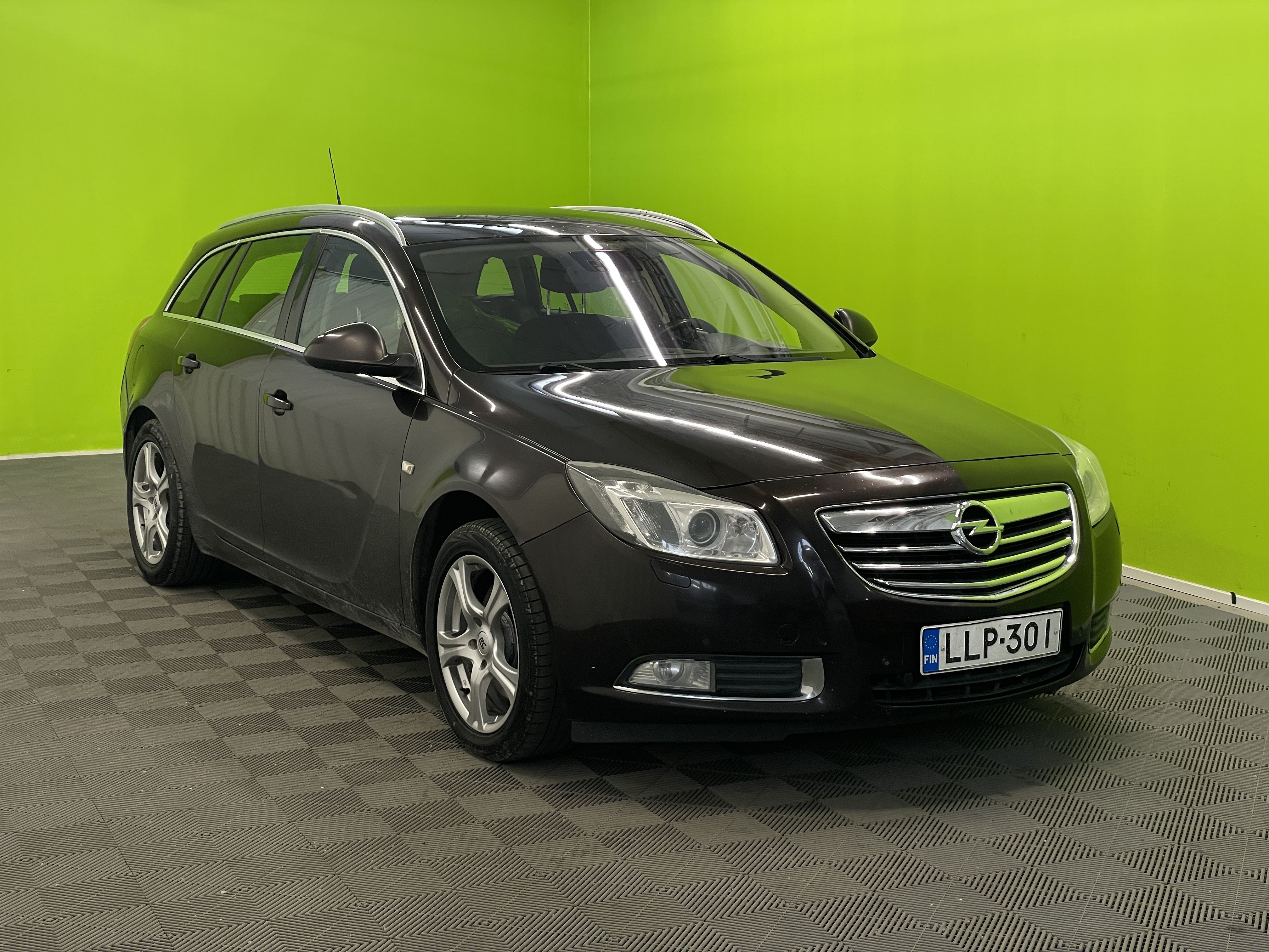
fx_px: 1906
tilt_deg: -7.4
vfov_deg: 28.0
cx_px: 634
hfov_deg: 36.8
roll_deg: +0.0
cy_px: 476
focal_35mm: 52
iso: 80
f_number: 2
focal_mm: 6
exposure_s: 1/100
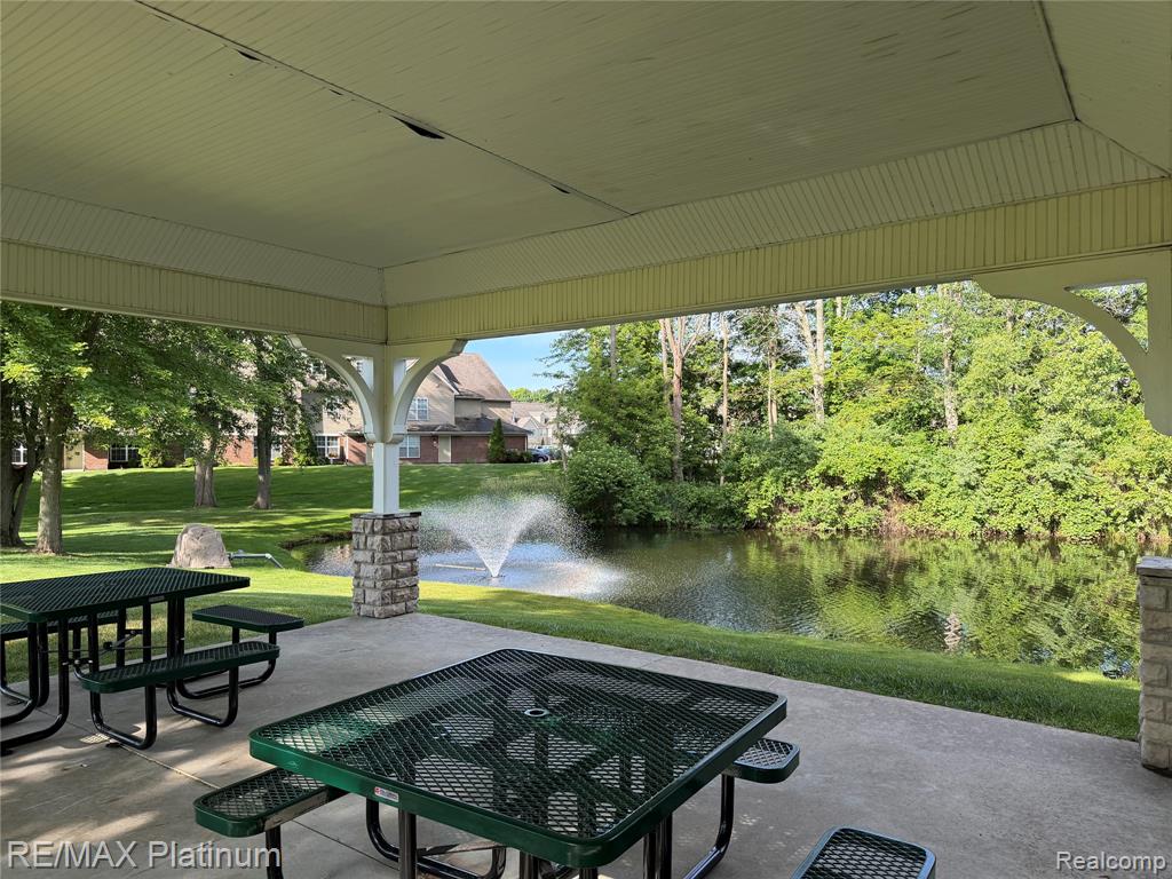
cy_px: 440
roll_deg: +0.5
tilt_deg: +0.4
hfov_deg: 71.6
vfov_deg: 56.8
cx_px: 586
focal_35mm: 24
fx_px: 813
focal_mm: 6.76
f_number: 1.78
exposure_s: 1/1032
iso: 100
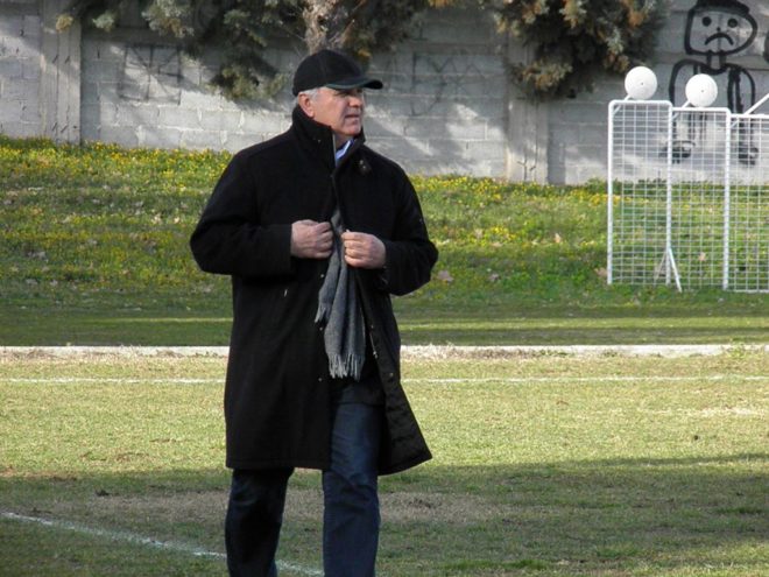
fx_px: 10330
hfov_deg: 4.3
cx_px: 384
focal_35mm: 465
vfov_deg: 3.2
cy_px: 288
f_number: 5.8
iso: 500
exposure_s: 1/640
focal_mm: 83.4
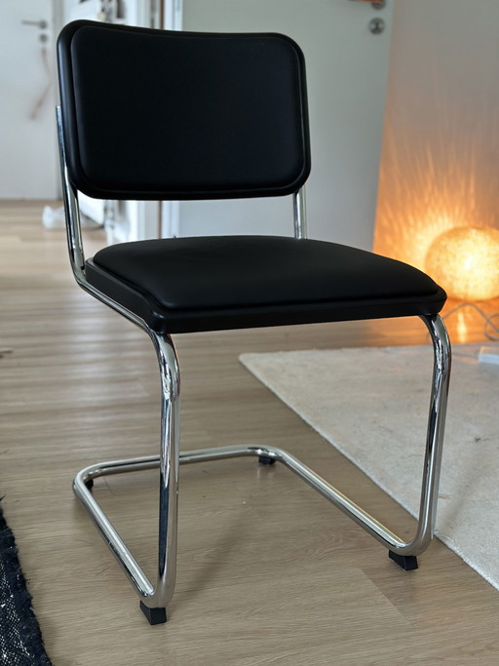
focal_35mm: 48
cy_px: 333
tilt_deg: -14.4
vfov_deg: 39.7
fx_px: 923
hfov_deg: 30.3
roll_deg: -1.6
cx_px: 250
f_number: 1.78
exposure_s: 1/40
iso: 400
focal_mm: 6.86
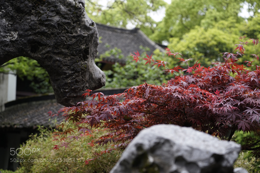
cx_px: 130
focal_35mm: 70
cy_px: 86
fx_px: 505
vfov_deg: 19.4
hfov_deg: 28.8
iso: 320
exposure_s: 1/160
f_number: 4
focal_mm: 70
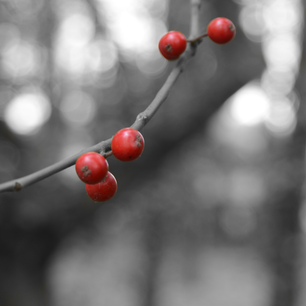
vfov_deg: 13.1
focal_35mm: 133
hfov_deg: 13.1
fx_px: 1330
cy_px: 139
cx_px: 235
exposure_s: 1/125
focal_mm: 62
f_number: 5.6
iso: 400
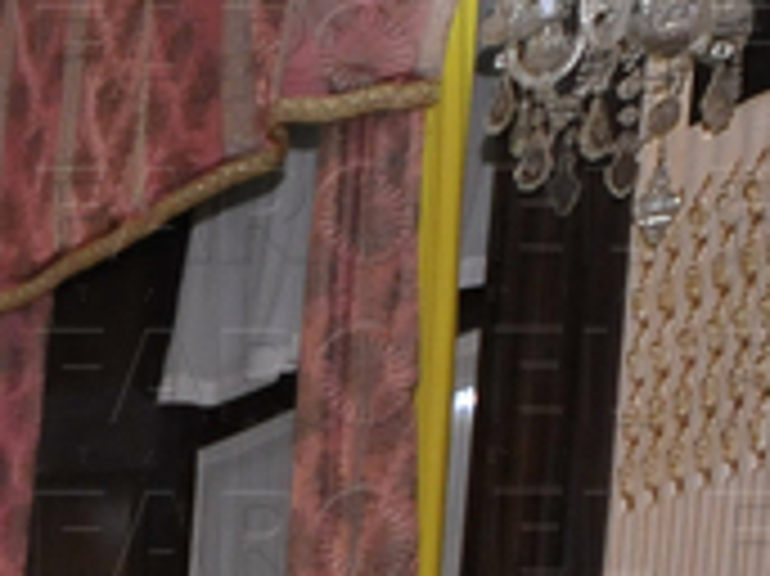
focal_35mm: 121
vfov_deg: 10.2
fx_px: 2690
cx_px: -1292
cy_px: 1508
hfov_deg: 11.8
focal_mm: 14
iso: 800
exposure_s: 1/60
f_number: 5
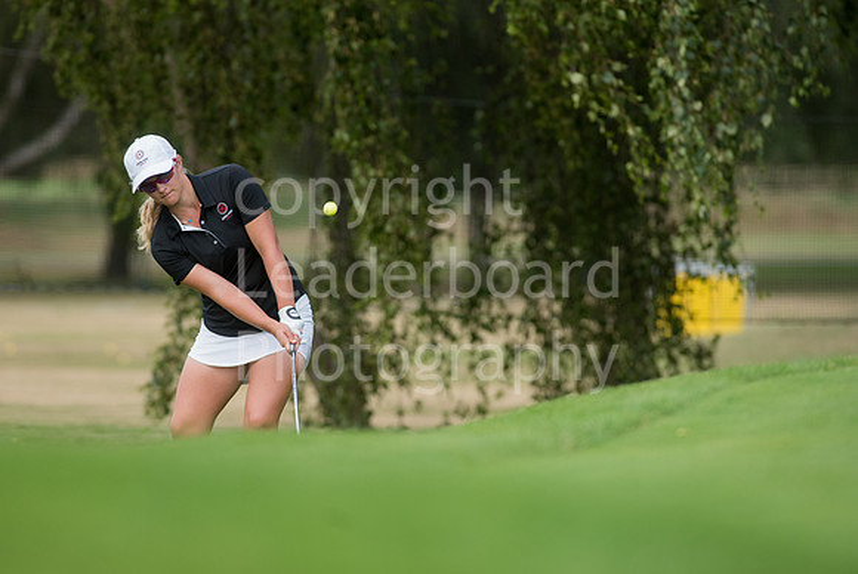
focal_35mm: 373
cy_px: 271
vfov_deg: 3.7
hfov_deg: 5.5
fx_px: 8896
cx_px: 395
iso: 400
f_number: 5.6
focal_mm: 300
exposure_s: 1/2000
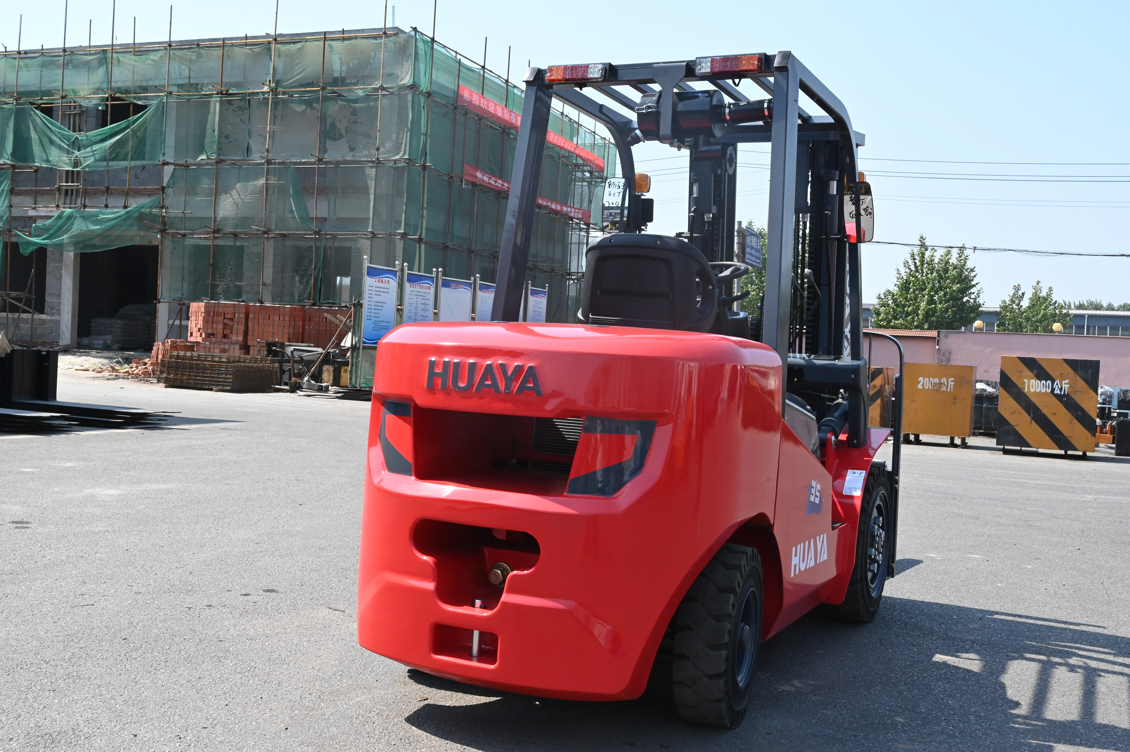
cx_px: 565
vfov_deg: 36.8
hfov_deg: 53.2
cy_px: 376
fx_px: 1129
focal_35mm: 36
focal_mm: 36
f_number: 16
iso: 2500
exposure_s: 1/1000
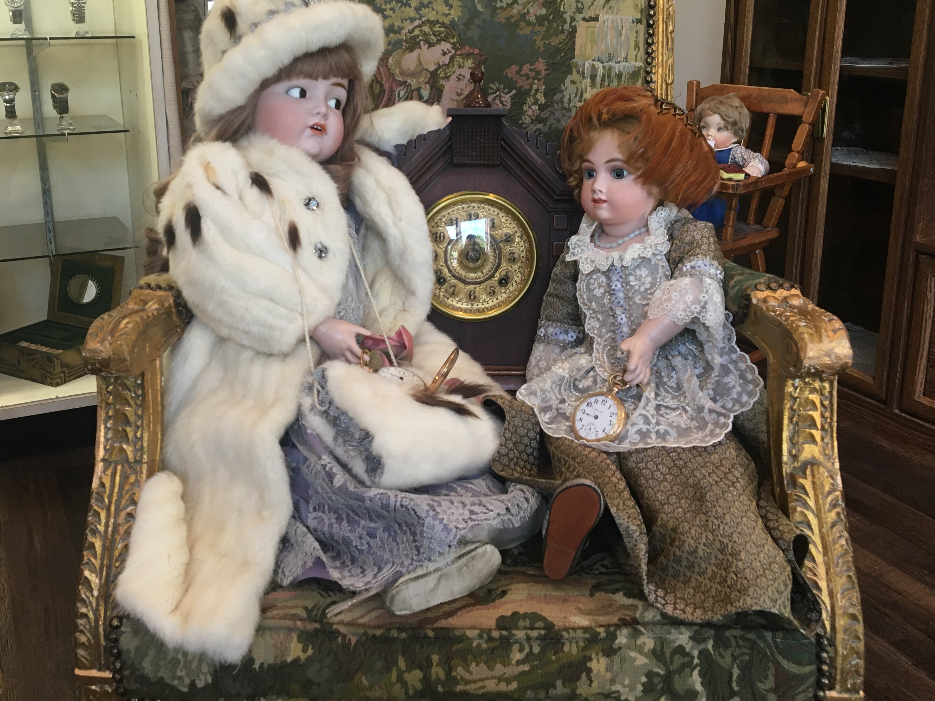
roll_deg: +0.9
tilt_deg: -13.4
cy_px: 257
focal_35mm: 37
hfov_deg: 50.0
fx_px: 999
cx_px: 414
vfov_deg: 38.4
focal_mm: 4.15
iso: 40
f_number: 2.2
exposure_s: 1/30
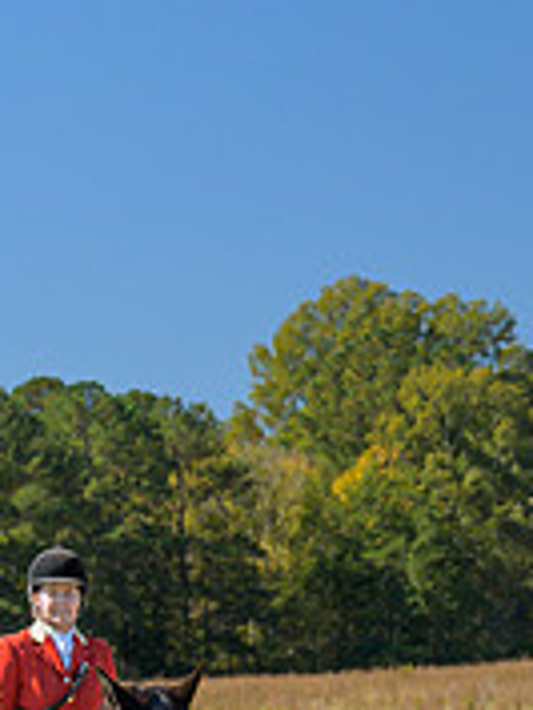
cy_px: 636
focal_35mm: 274
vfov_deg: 7.2
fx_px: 5618
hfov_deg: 5.4
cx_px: 798
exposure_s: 1/640
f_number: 4
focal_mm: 74
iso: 200
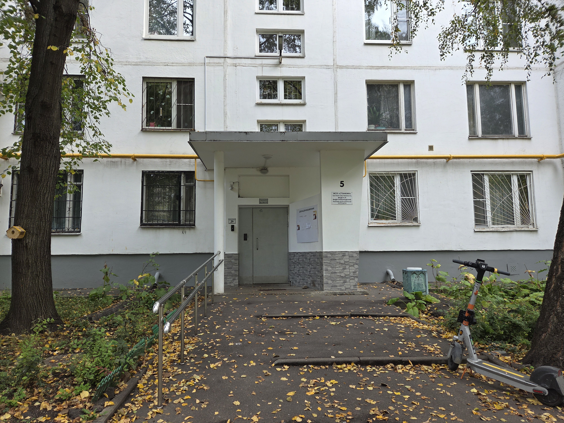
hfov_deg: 73.9
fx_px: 375
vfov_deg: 58.9
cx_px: 282
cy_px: 212
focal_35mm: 23
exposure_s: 1/180
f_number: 1.8
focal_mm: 5.4
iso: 32
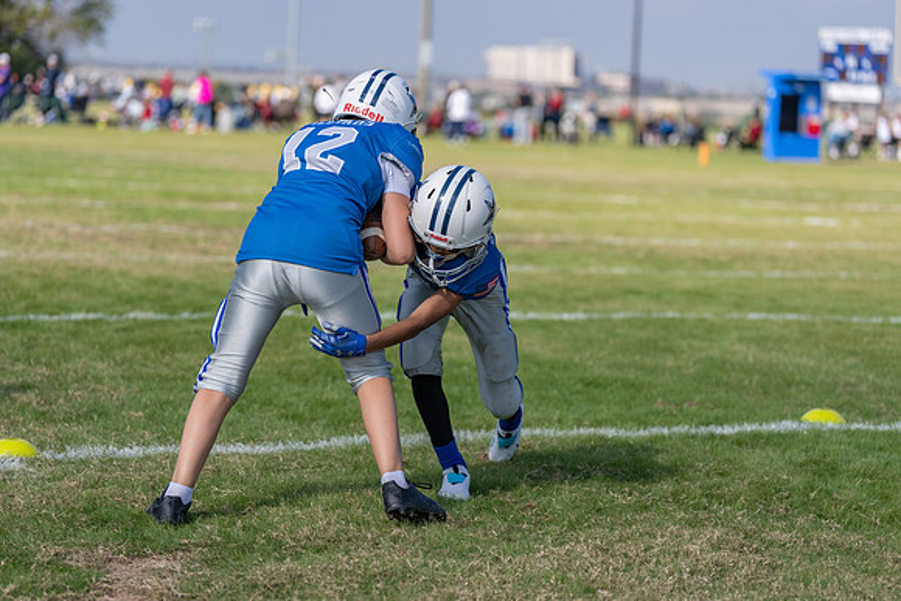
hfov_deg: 18.8
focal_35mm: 109
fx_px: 2729
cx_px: 450
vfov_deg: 12.6
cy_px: 300
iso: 100
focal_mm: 109
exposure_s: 1/2000
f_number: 2.8
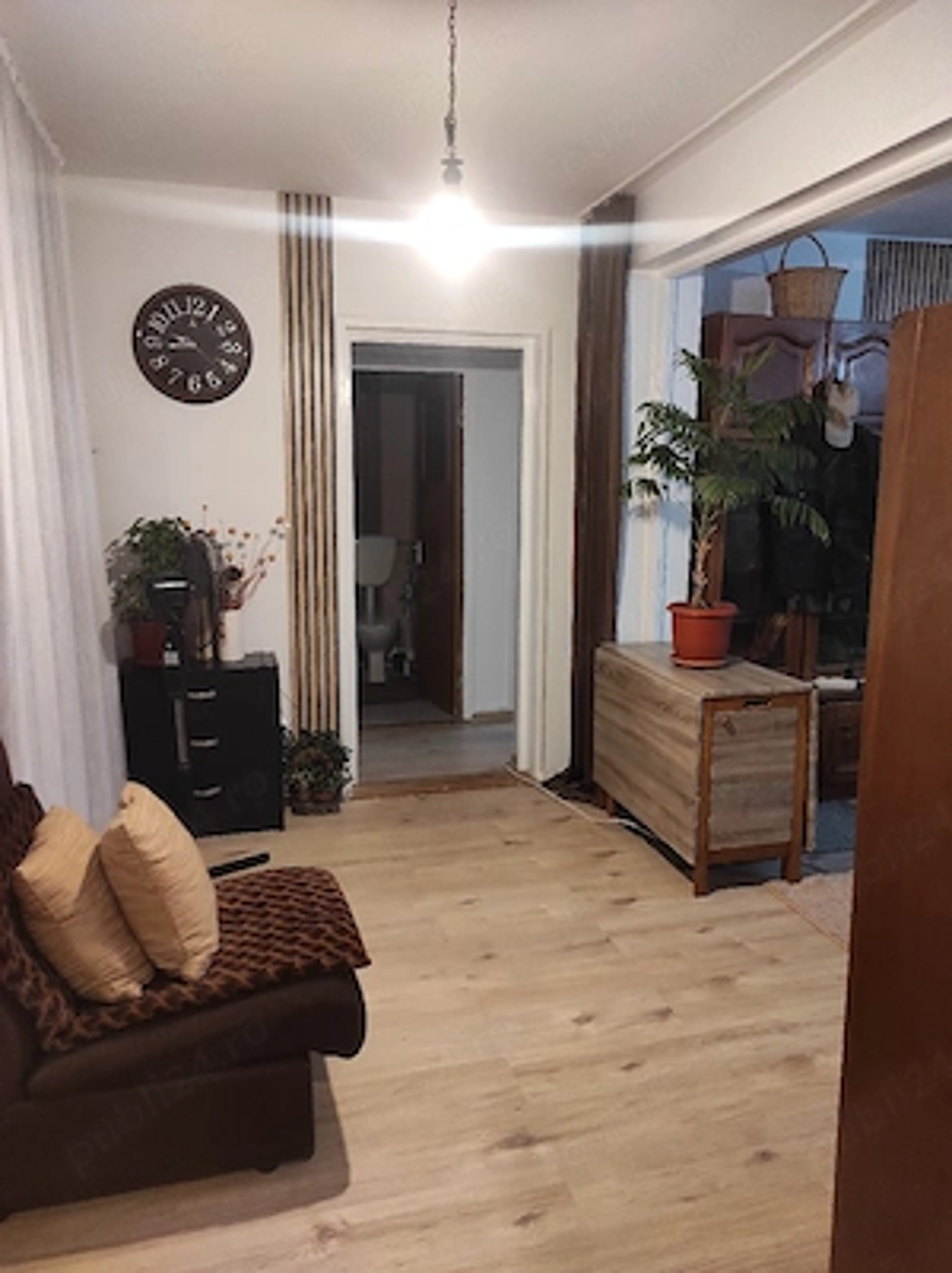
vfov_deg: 69.4
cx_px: 476
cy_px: 636
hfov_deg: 54.8
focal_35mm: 25
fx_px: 918
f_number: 1.89
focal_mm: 5.43
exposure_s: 1/33
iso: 661
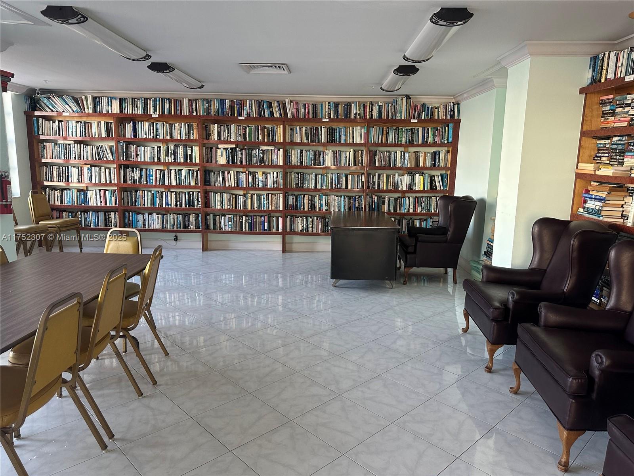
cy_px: 238
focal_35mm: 24
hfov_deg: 71.6
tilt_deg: -9.5
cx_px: 317
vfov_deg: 56.8
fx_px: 440
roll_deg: -0.7
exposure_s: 1/74
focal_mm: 6.86
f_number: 1.78
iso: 250
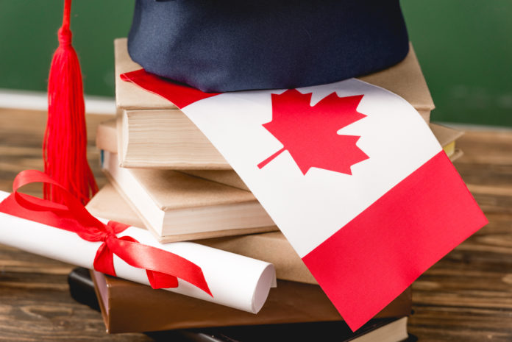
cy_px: 171
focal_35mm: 200
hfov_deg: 10.3
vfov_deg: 6.9
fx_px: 2846
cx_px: 256
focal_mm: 200
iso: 100
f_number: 7.1
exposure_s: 1/200
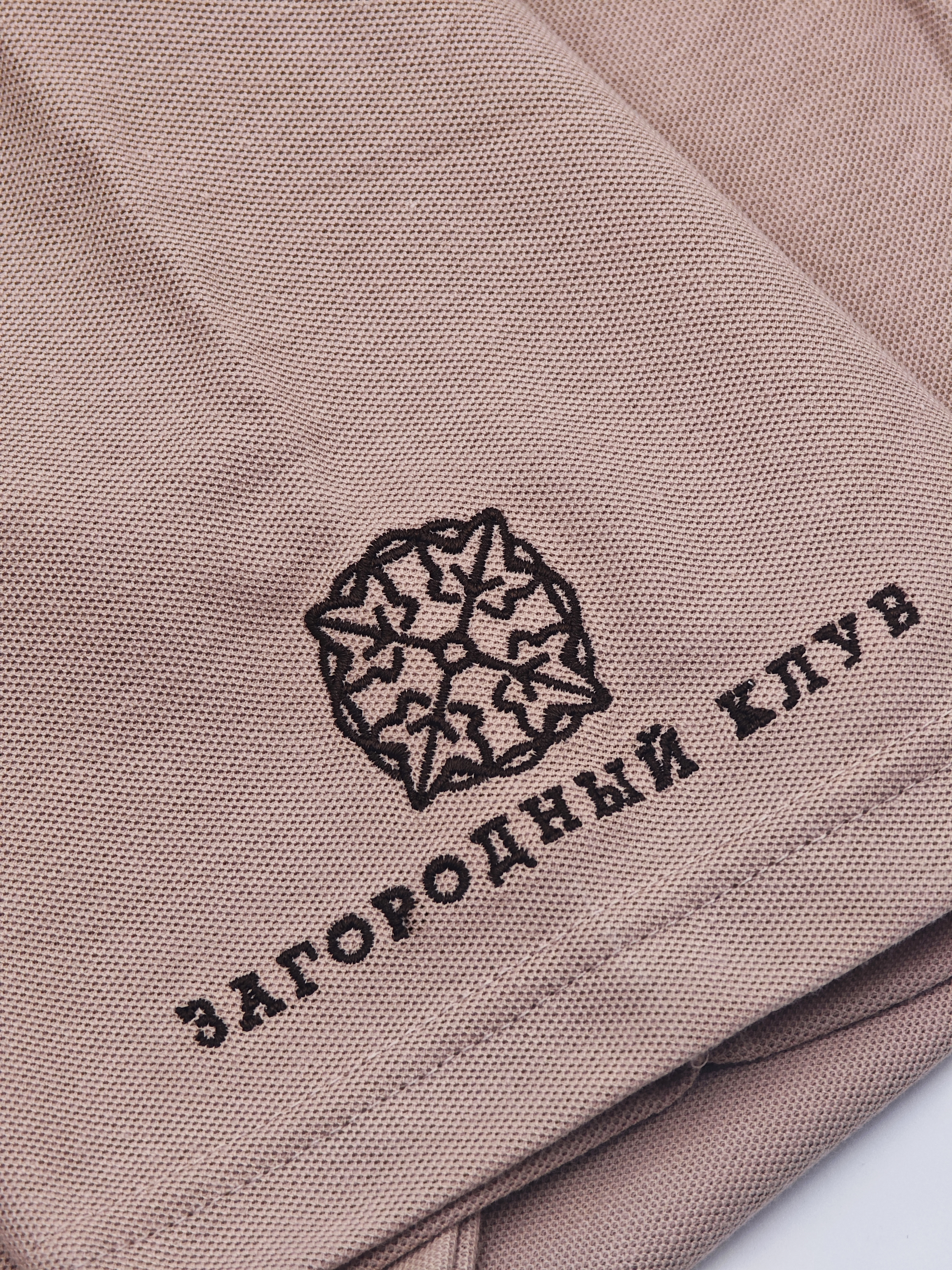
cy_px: 635
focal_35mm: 120
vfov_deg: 16.4
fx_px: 4400
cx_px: 476
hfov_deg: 12.3
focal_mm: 19.4
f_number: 2.5
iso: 80
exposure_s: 1/200
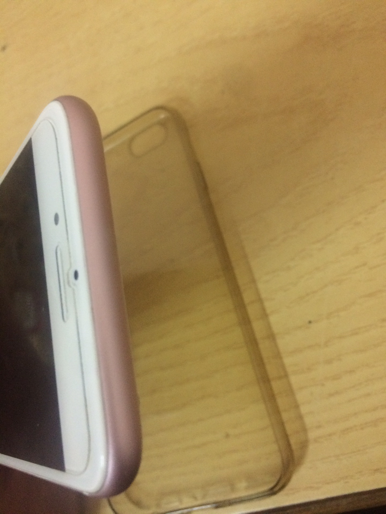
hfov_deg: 48.2
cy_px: 257
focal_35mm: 29
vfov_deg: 61.7
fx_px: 431
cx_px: 193
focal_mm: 4.15
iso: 250
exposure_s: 1/20
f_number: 2.2
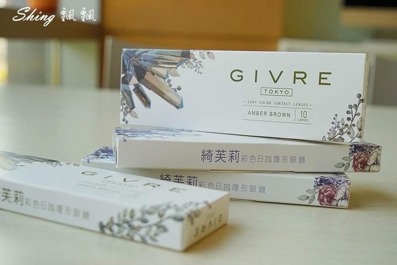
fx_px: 540
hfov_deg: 40.4
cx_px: 198
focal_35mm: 49
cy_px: 132
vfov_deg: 27.5
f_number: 7.1
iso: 100
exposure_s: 1/80
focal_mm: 49
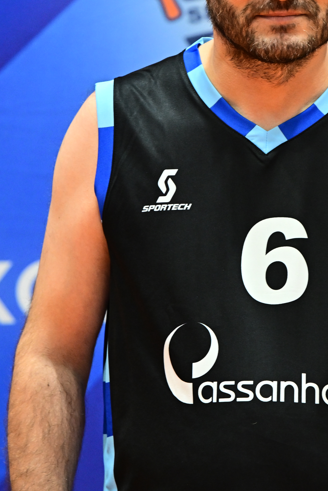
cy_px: 147
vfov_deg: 5.3
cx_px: 282
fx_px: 5274
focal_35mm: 386
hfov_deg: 3.6
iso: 2000
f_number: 5
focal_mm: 180
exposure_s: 1/100
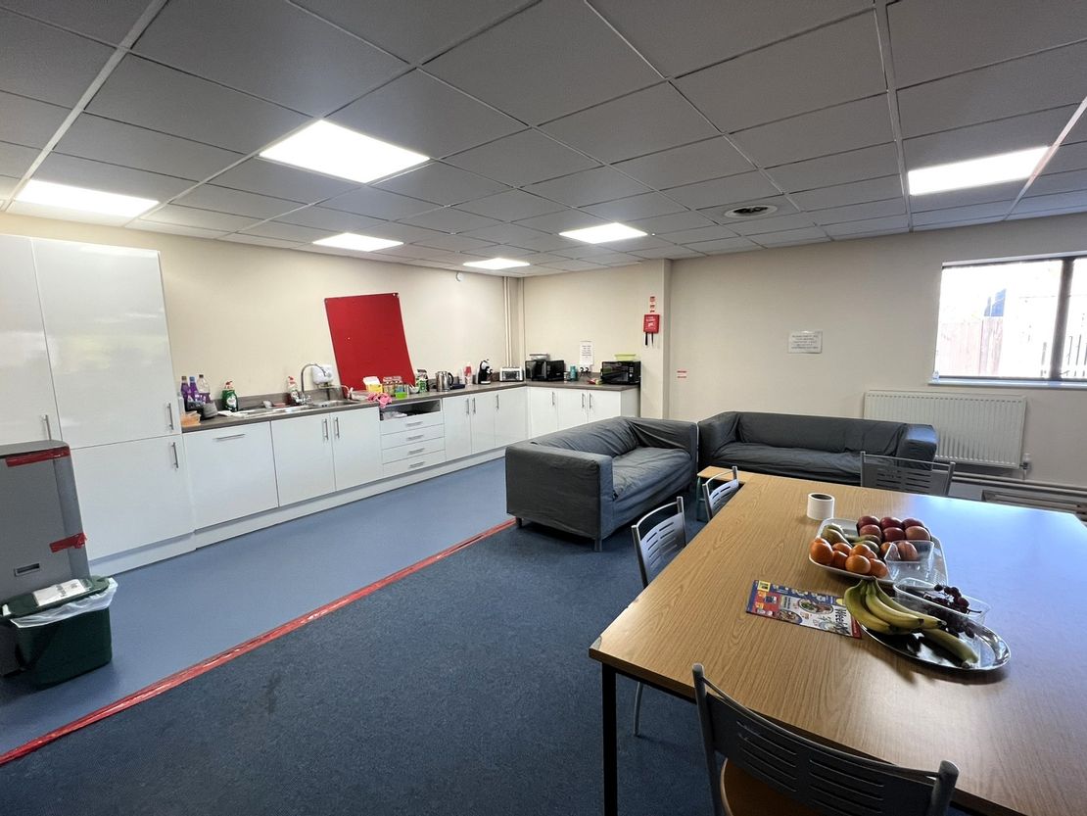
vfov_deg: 89.9
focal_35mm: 13
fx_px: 408
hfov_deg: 106.2
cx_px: 544
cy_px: 408
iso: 125
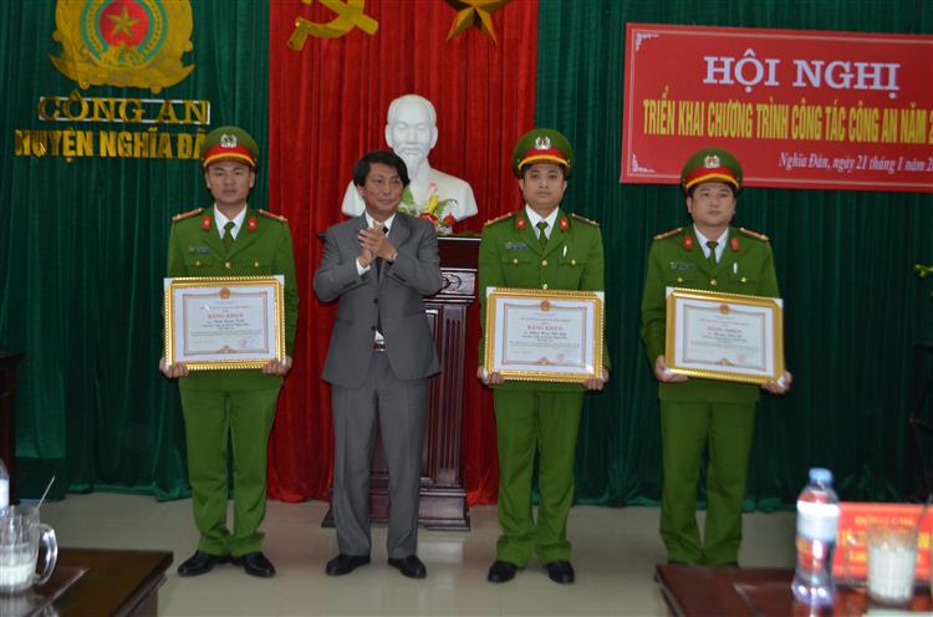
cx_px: 466
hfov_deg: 46.5
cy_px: 308
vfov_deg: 31.7
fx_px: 1086
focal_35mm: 42
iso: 500
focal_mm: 28
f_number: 4.5
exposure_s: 1/60
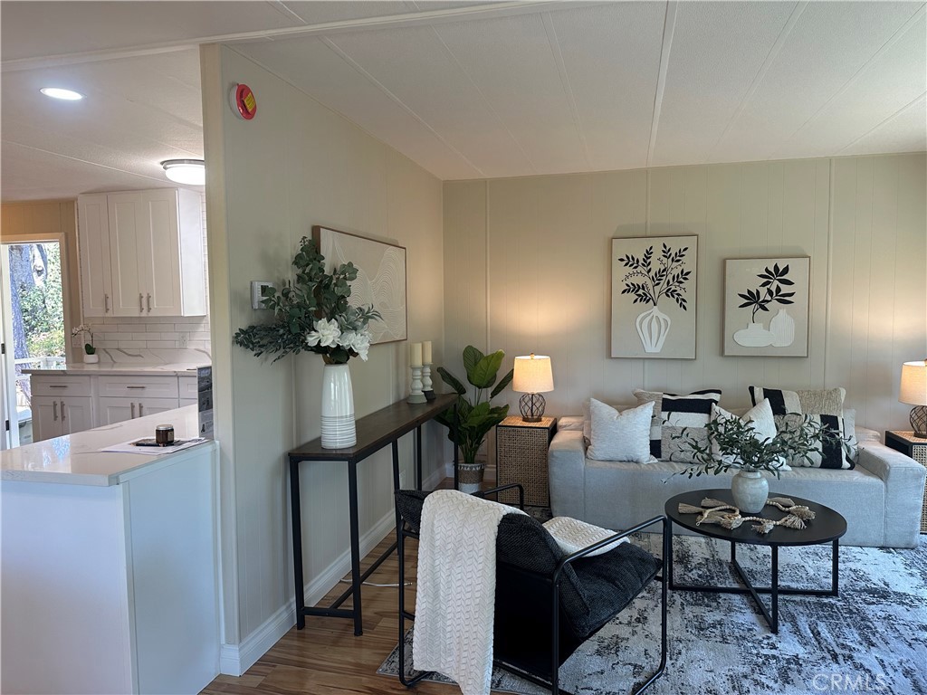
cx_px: 464
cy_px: 348
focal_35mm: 24
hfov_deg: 71.6
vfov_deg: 56.8
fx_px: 643
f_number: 1.78
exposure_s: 1/120
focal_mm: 6.86
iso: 125
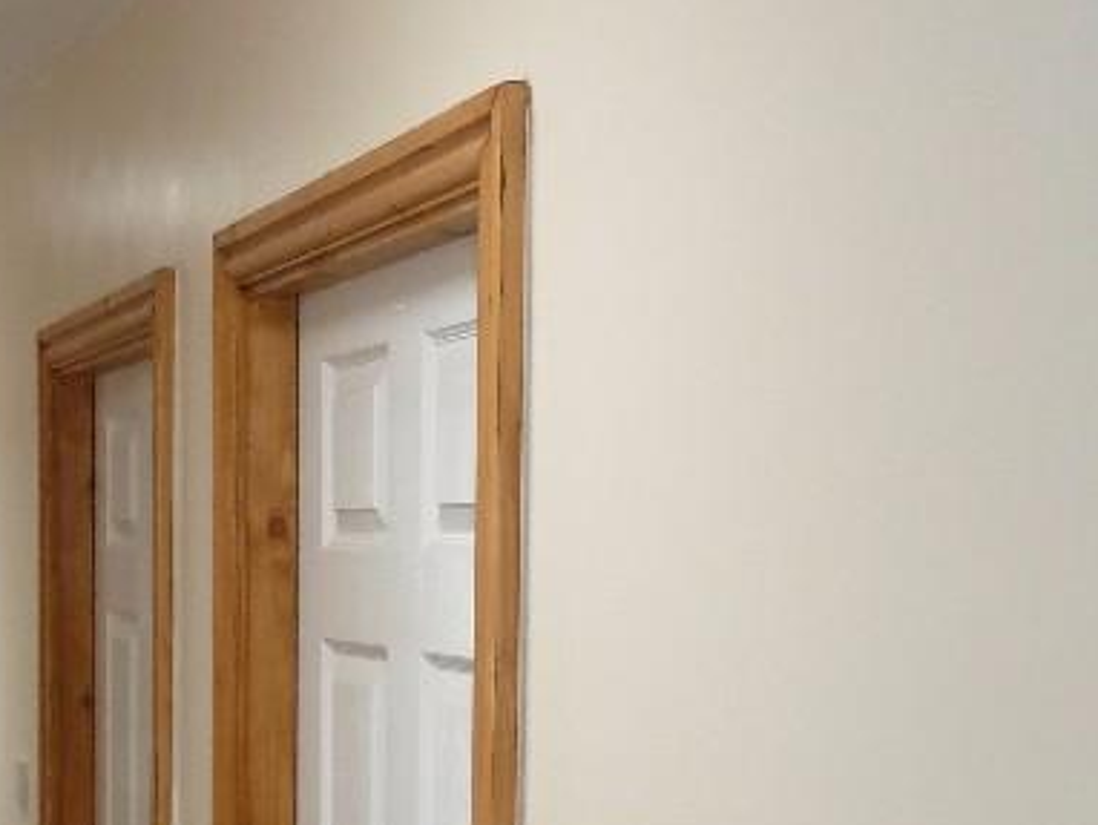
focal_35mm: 67
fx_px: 2127
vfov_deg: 21.5
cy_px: 730
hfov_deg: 27.1
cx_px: -40
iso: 200
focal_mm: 4.1
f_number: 3.3
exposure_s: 1/30
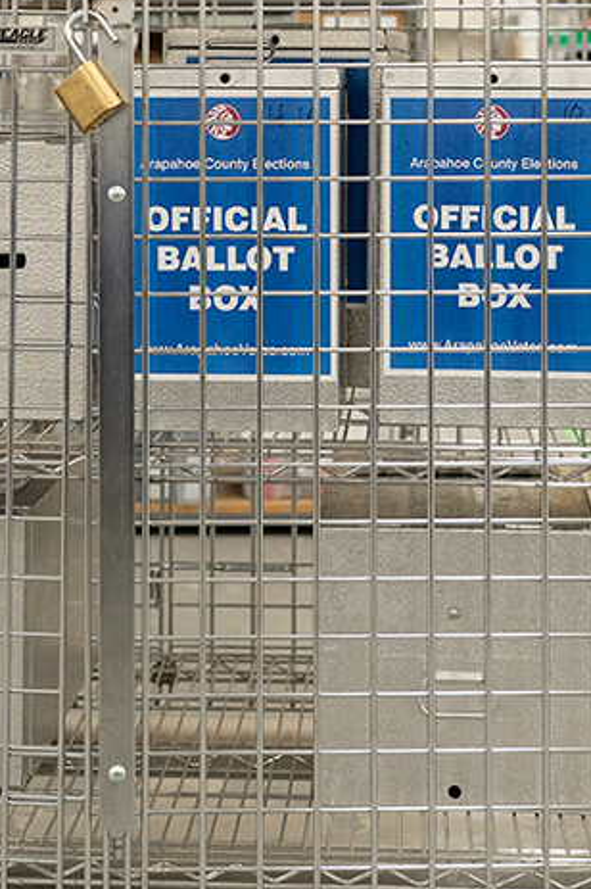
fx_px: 1776
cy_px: 113
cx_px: 311
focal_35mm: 72
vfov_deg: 27.2
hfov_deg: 18.9
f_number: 4
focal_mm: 37
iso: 1250
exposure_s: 1/125
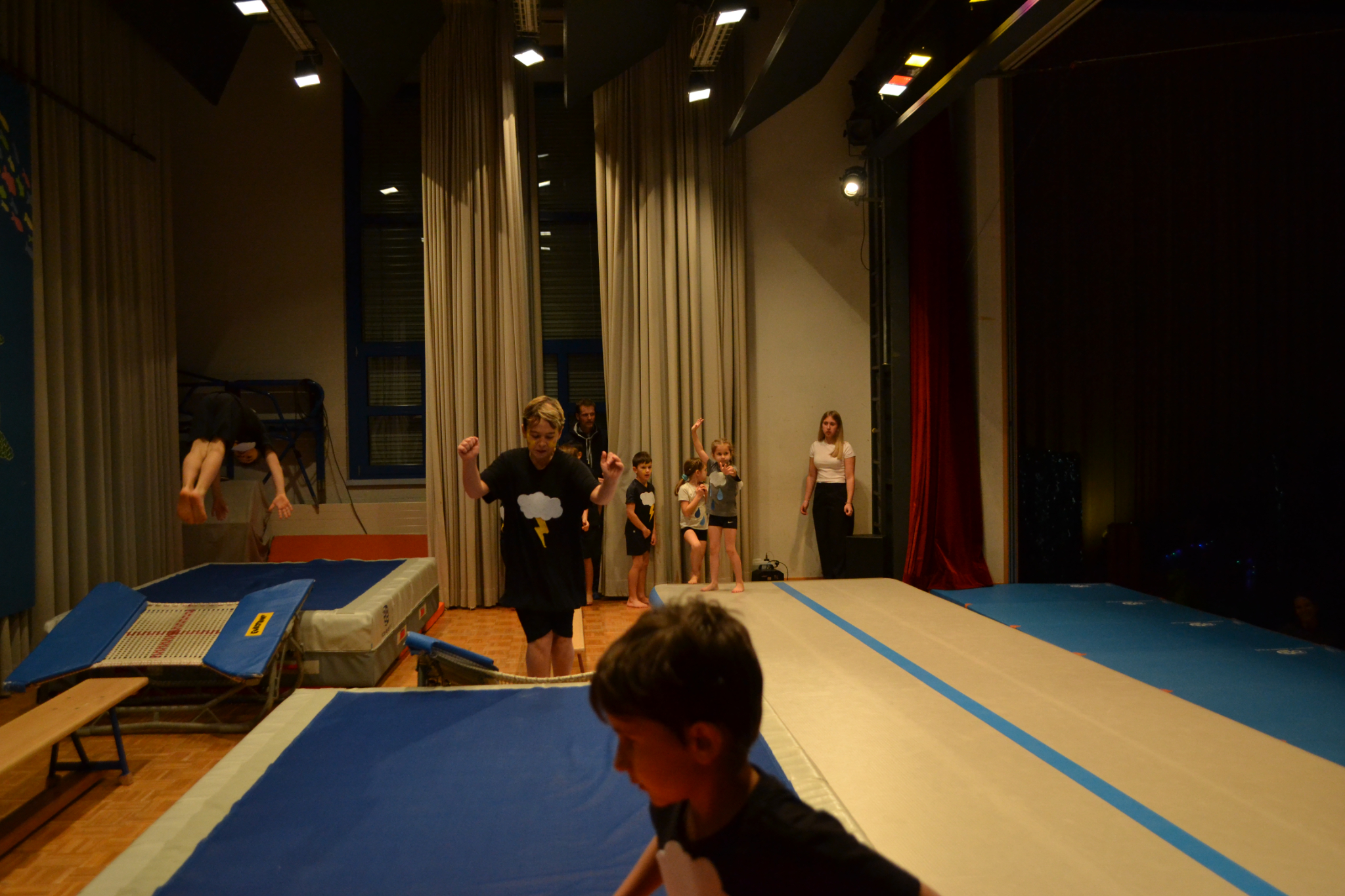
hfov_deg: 57.2
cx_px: 672
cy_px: 448
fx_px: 1233
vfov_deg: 40.0
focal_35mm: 33
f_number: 4
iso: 1600
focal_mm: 22
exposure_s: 1/500
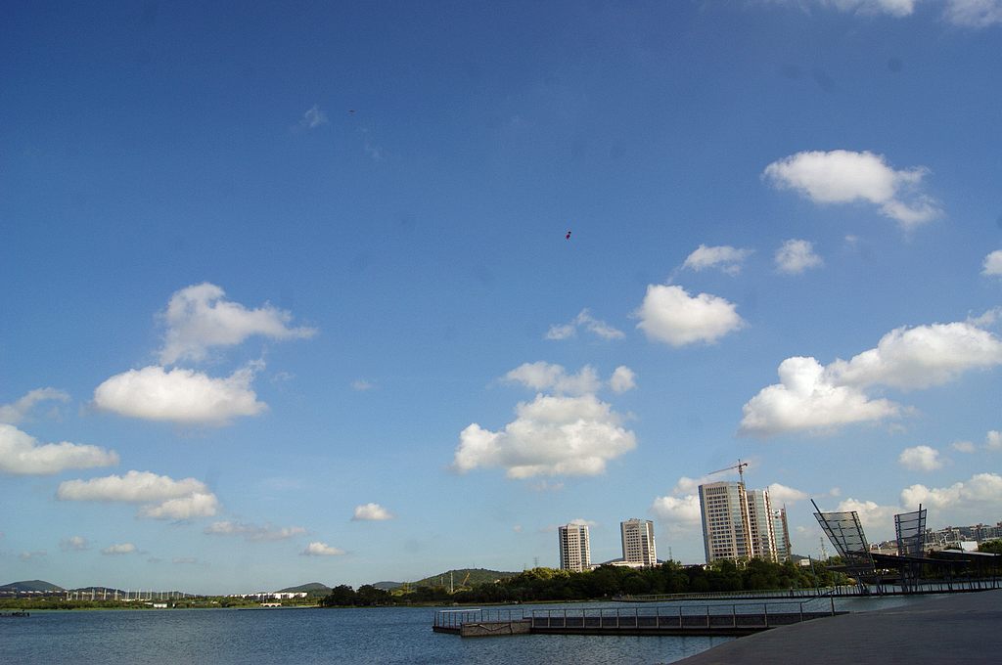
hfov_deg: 67.4
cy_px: 332
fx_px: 751
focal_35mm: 27
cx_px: 501
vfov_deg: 47.8
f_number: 10
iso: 100
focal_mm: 18
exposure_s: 1/320
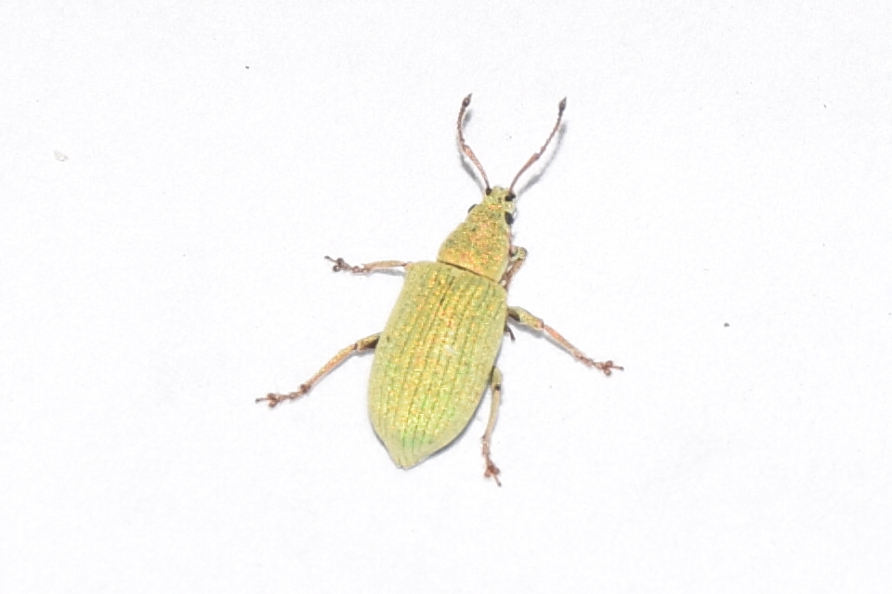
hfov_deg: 9.8
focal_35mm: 210
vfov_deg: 6.5
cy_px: 297
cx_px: 446
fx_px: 5203
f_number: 11
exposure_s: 1/60
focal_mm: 140
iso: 100
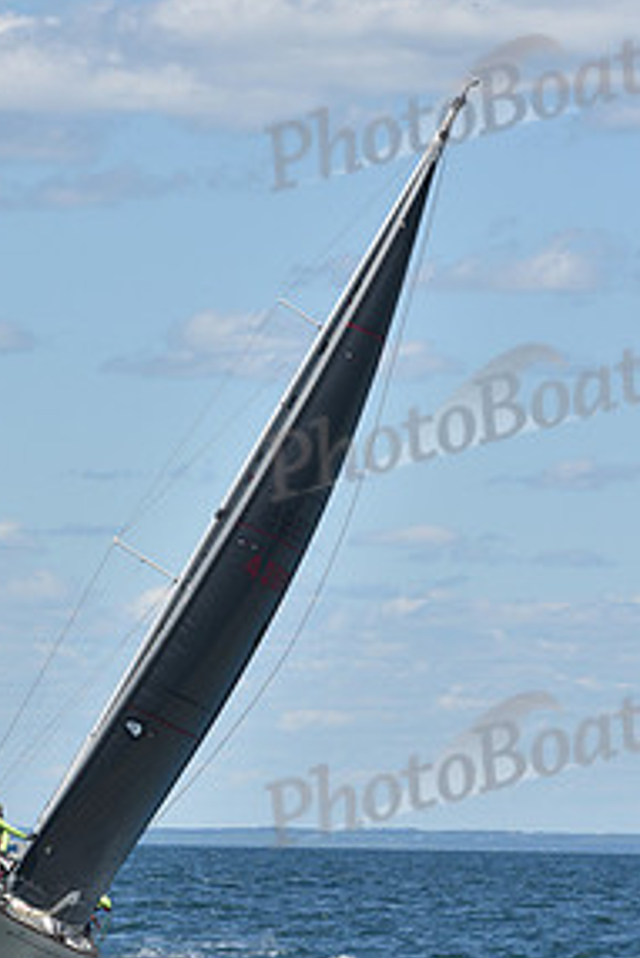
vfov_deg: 5.1
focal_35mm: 406
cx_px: 92
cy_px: 636
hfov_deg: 3.4
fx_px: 10813
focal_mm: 200
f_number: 10
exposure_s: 1/800
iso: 250
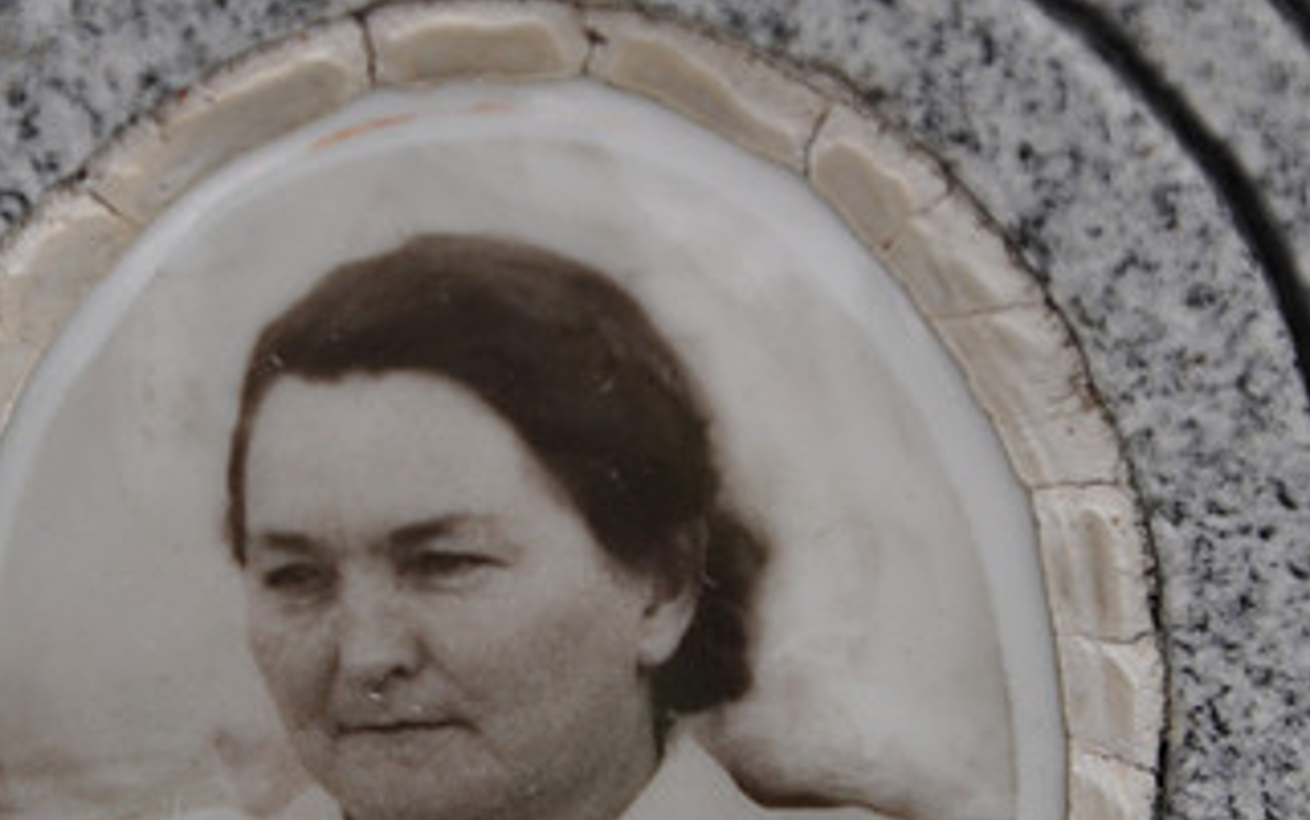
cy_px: 736
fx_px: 8859
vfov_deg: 5.3
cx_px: 424
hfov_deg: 8.5
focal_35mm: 248
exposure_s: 1/125
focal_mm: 90
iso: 280
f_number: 5.6
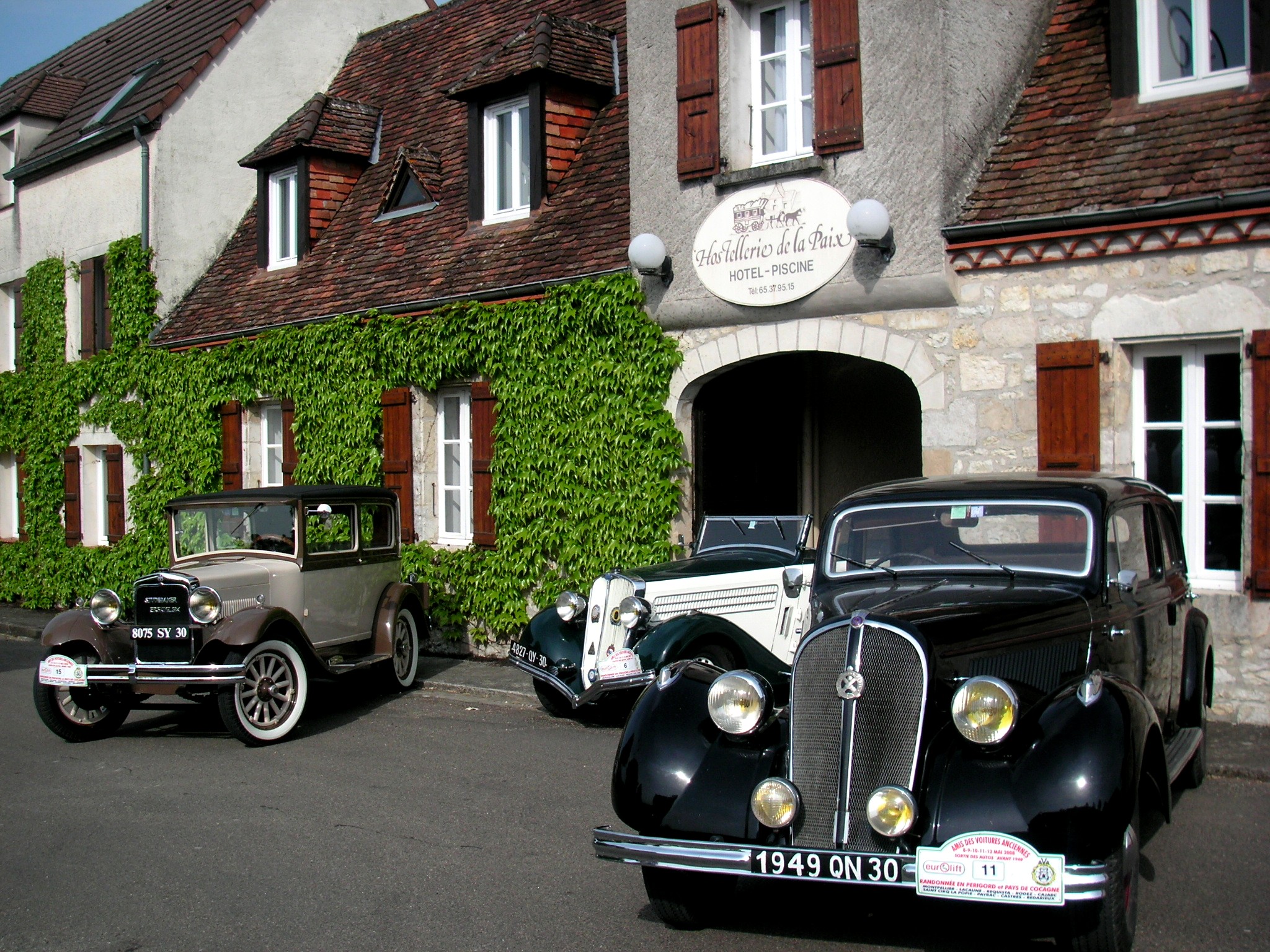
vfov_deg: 37.7
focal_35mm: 38
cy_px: 476
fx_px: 1394
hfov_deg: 49.0
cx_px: 635
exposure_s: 1/750
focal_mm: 6.3
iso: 50
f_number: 3.3
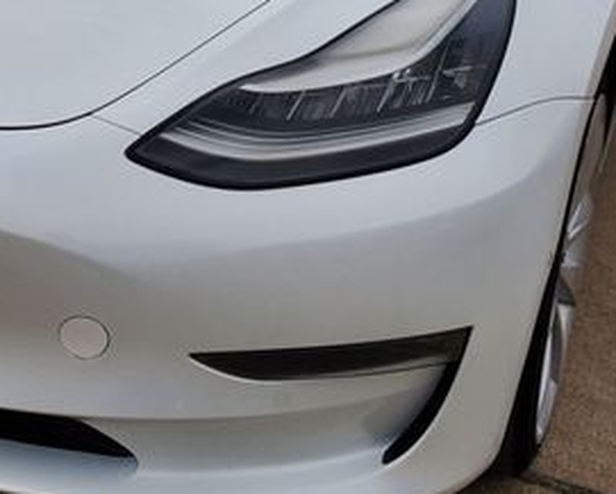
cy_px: 105
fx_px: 1094
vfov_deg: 25.0
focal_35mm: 60
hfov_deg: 30.5
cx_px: 100
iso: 50
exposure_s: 1/2737
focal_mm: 4.3
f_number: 2.4
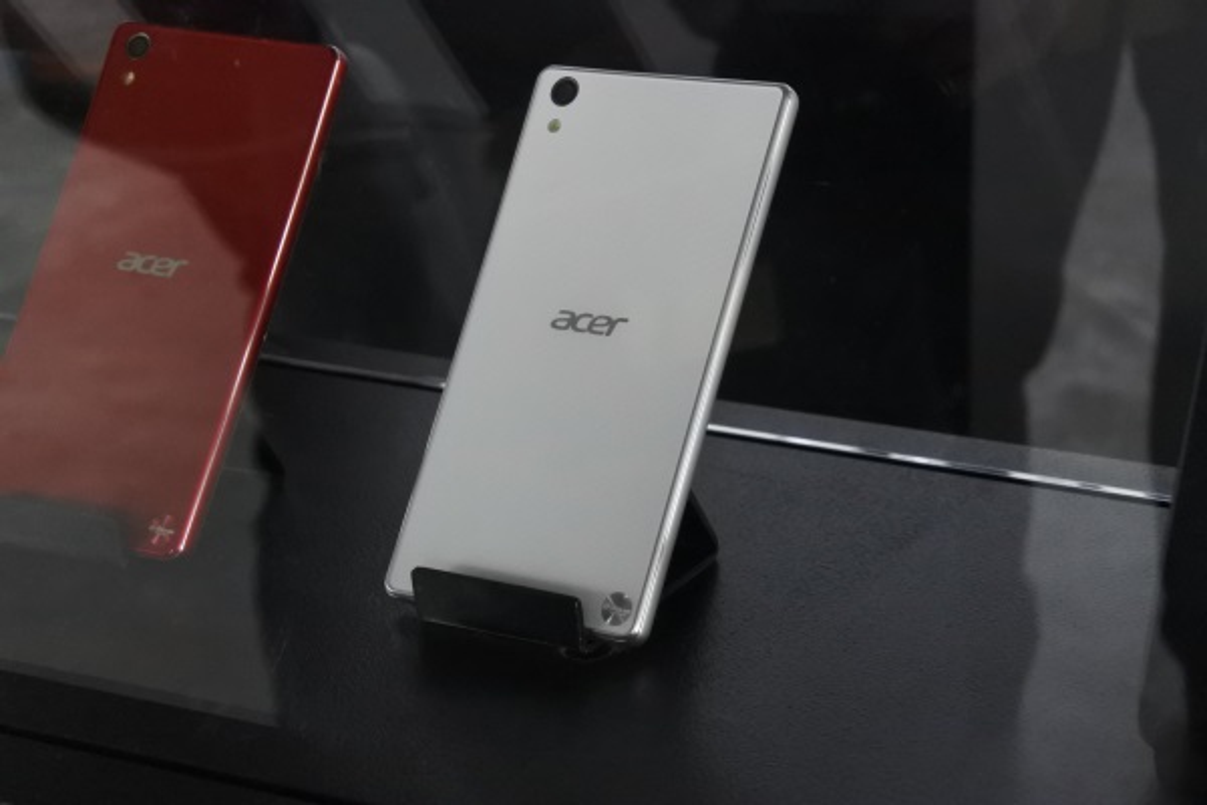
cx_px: 604
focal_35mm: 81
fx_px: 2716
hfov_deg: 25.1
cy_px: 402
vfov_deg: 16.9
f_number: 5.6
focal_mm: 30
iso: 3200
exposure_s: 1/60
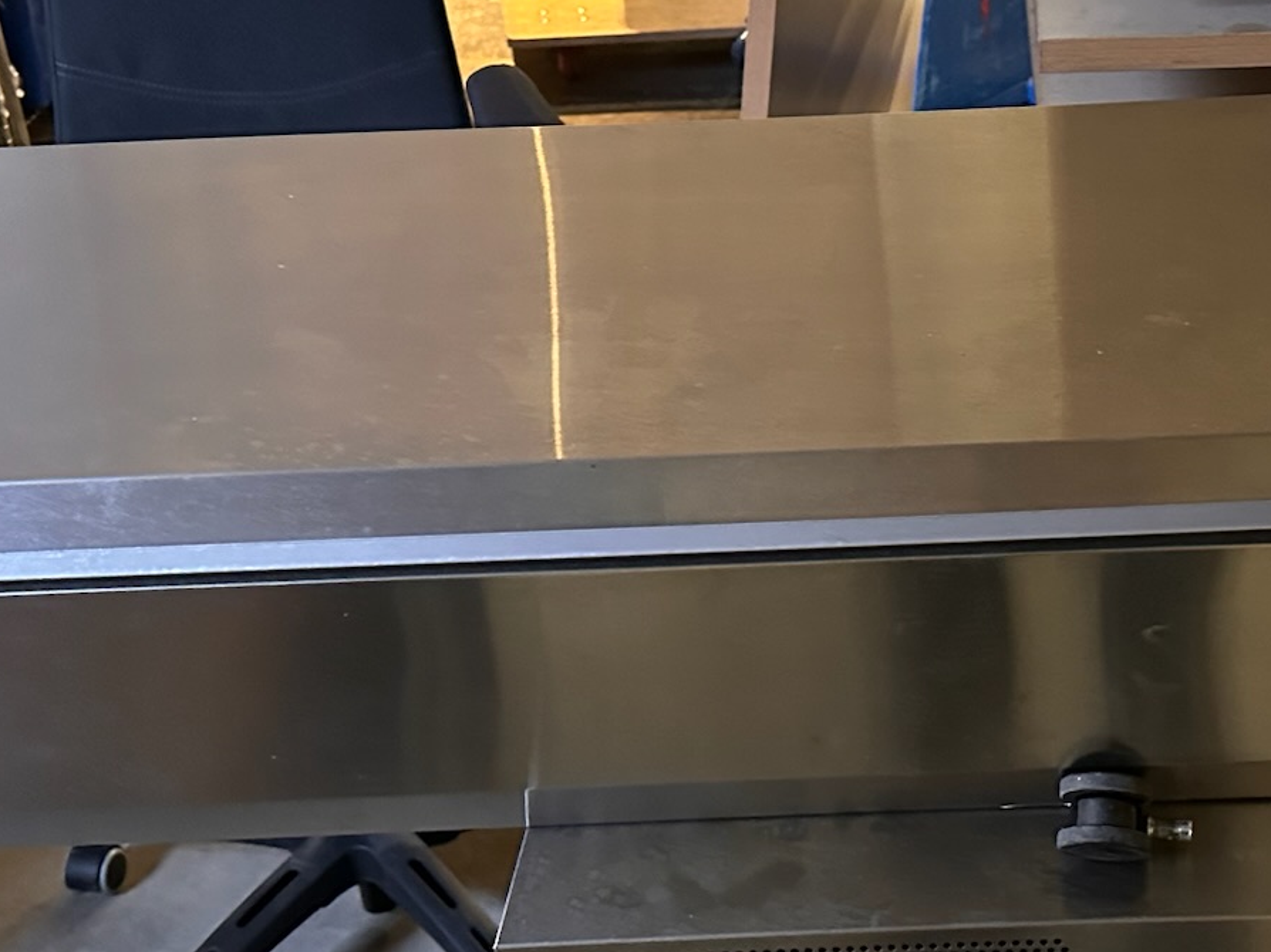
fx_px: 2019
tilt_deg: -31.4
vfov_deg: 26.5
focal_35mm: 55
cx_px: 960
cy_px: 521
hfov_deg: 34.2
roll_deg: +0.1
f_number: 1.78
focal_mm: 6.86
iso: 1000
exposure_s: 1/33
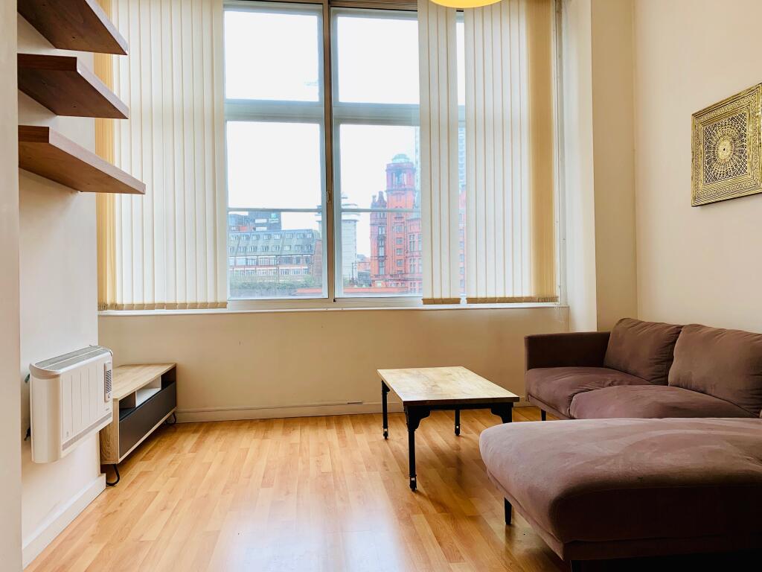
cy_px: 286
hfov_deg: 67.3
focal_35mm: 26
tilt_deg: +0.1
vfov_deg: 53.1
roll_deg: +0.8
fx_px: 572
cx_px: 381
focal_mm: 4.25
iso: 32
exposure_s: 1/100
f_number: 1.8
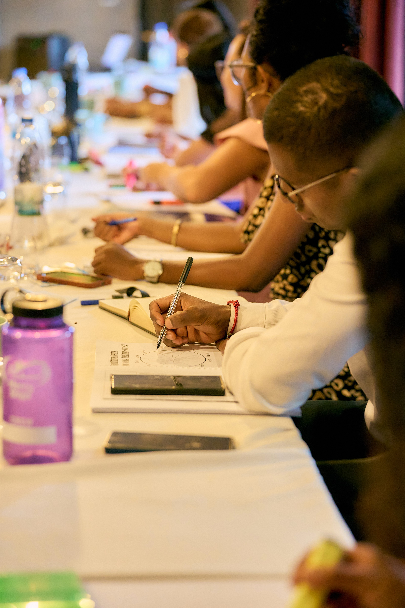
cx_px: 202
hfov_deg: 15.7
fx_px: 1468
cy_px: 304
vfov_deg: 23.4
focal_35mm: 87
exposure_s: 1/160
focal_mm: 87
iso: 12800
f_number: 2.8
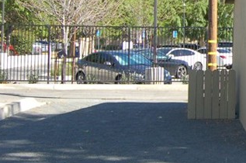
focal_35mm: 97
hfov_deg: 19.1
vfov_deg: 13.9
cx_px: 342
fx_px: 661
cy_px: 20
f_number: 5
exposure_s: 1/500
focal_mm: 20
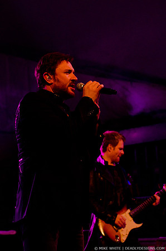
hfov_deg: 20.5
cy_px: 126
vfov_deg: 30.6
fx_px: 459
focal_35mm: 66
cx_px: 83
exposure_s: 1/320
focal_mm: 44
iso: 1600
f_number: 3.5
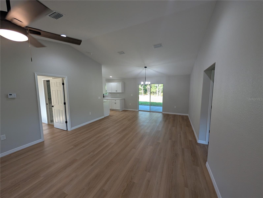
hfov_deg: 110.5
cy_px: 99
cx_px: 132
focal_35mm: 12
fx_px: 91
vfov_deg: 94.6
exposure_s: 1/120
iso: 76
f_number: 1.7
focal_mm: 2.02
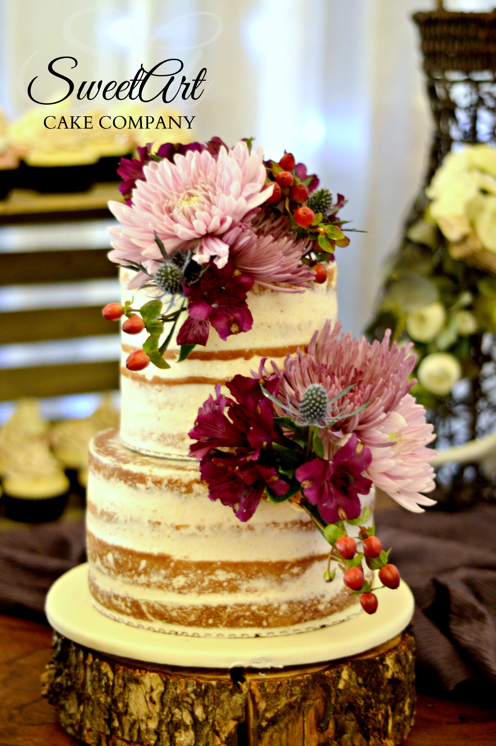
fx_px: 1553
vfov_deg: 27.0
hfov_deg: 18.1
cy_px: 373
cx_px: 248
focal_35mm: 75
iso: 800
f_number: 1.8
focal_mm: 50
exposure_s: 1/60
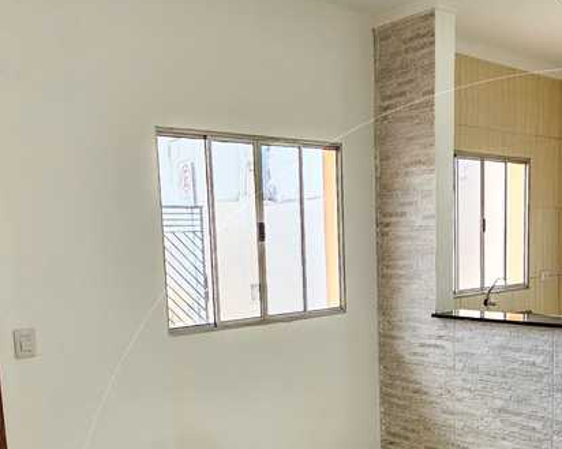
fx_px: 615
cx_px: 337
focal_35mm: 37
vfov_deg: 38.9
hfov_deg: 48.8
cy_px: 345
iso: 100
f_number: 2.2
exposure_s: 1/77
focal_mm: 2.2
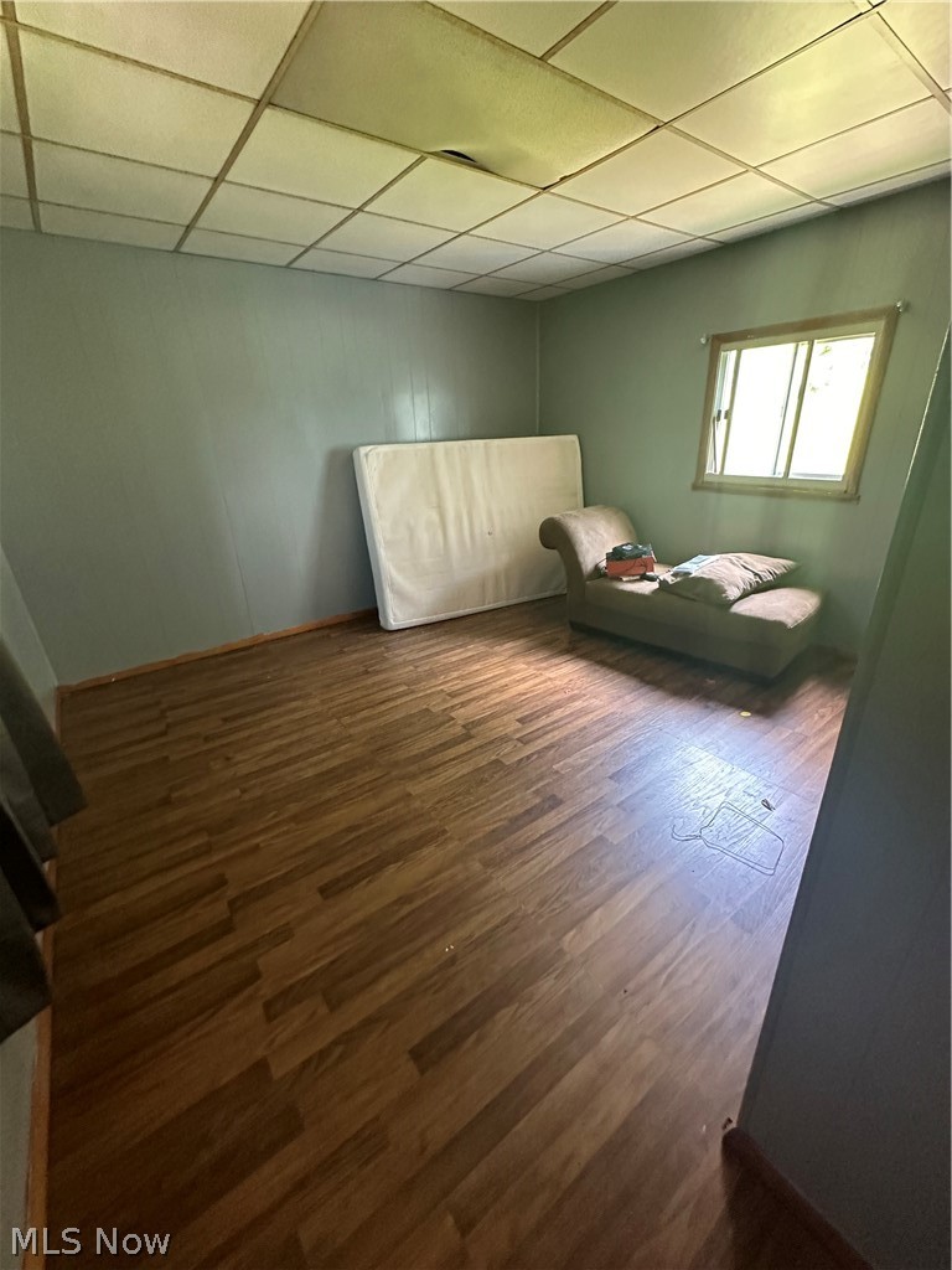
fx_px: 513
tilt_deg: -21.1
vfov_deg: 102.1
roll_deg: +3.1
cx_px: 476
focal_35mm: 14
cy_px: 635
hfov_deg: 85.7
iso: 800
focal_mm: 2.22
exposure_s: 1/60
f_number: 2.2
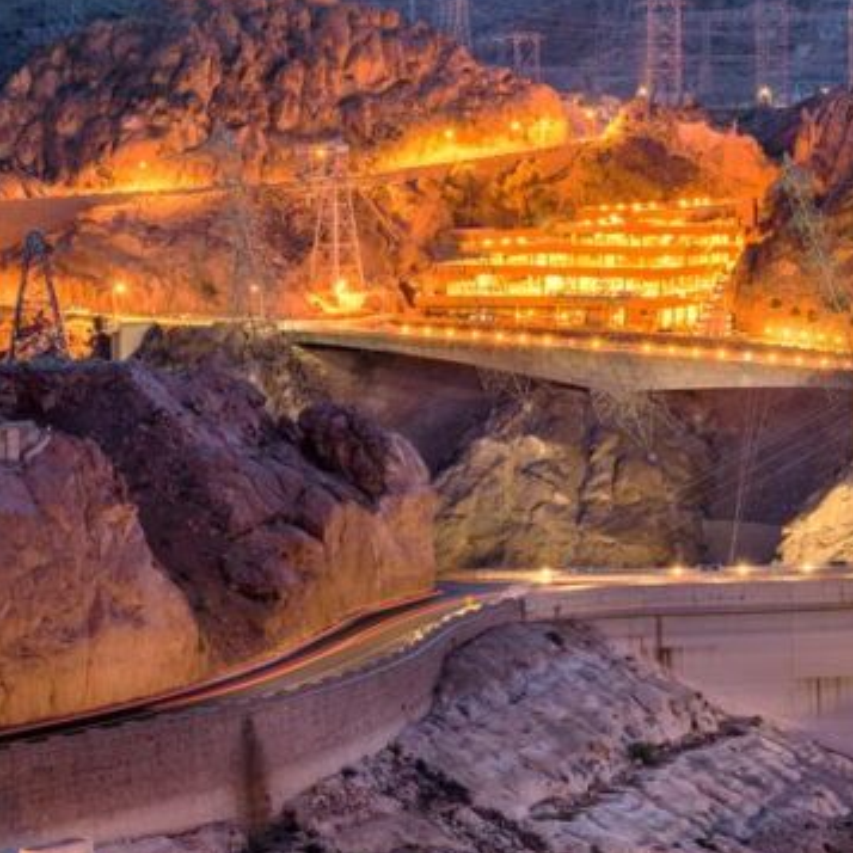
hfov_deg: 13.6
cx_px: 1183
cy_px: 326
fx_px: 3401
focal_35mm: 122
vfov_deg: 14.3
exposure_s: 30
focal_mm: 50
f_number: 8
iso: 64
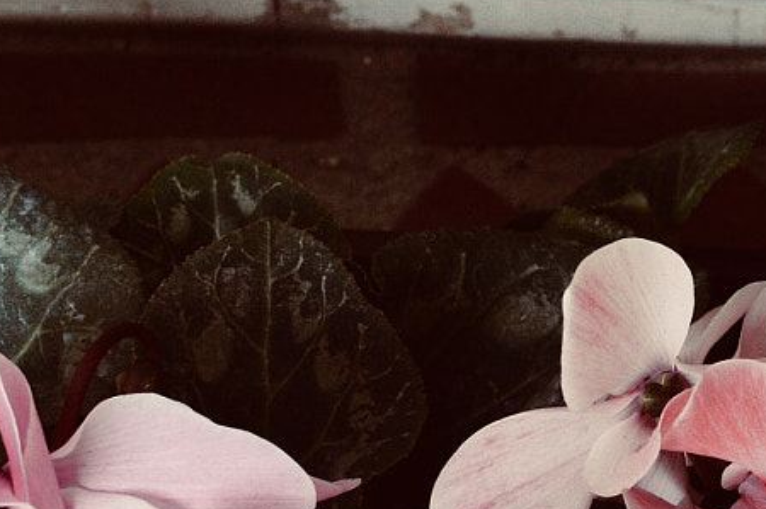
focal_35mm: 187
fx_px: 3970
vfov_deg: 7.3
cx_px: 819
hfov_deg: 10.9
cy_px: 293
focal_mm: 35
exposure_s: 1/100
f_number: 4
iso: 800
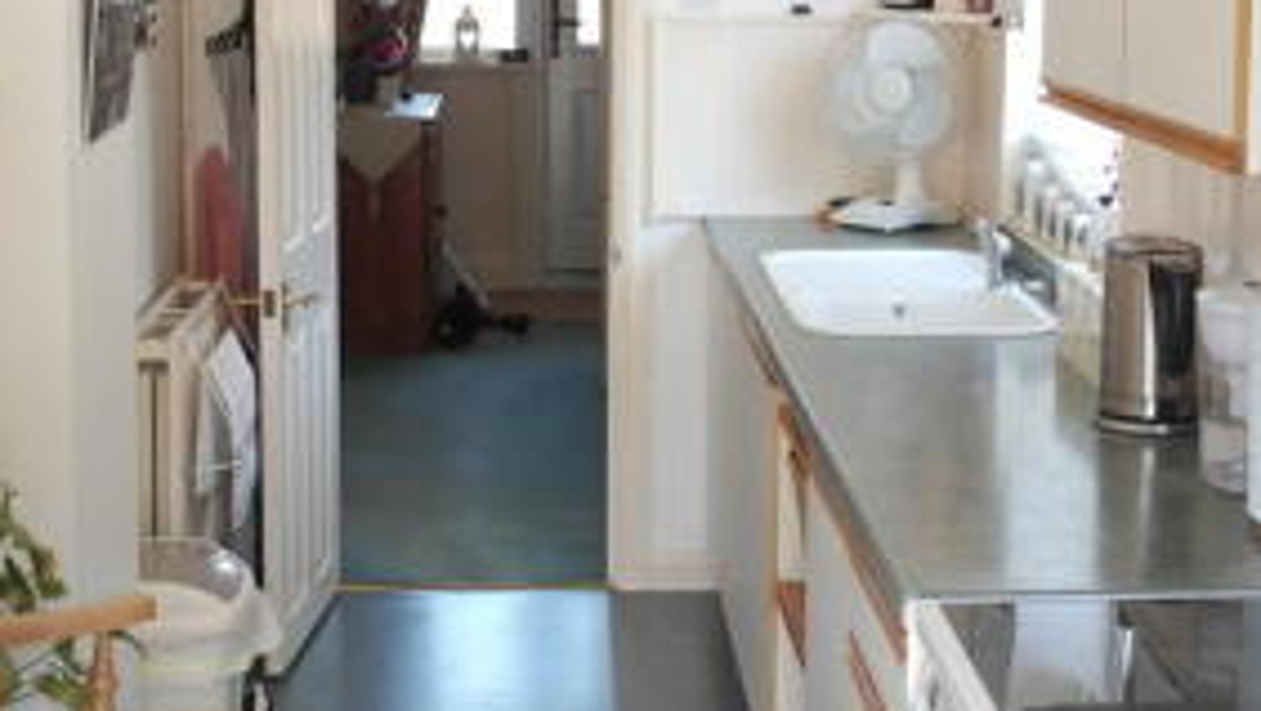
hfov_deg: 28.9
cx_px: 740
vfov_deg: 16.5
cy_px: 248
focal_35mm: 73
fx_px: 2442
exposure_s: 1/80
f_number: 3.5
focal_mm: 20
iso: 400
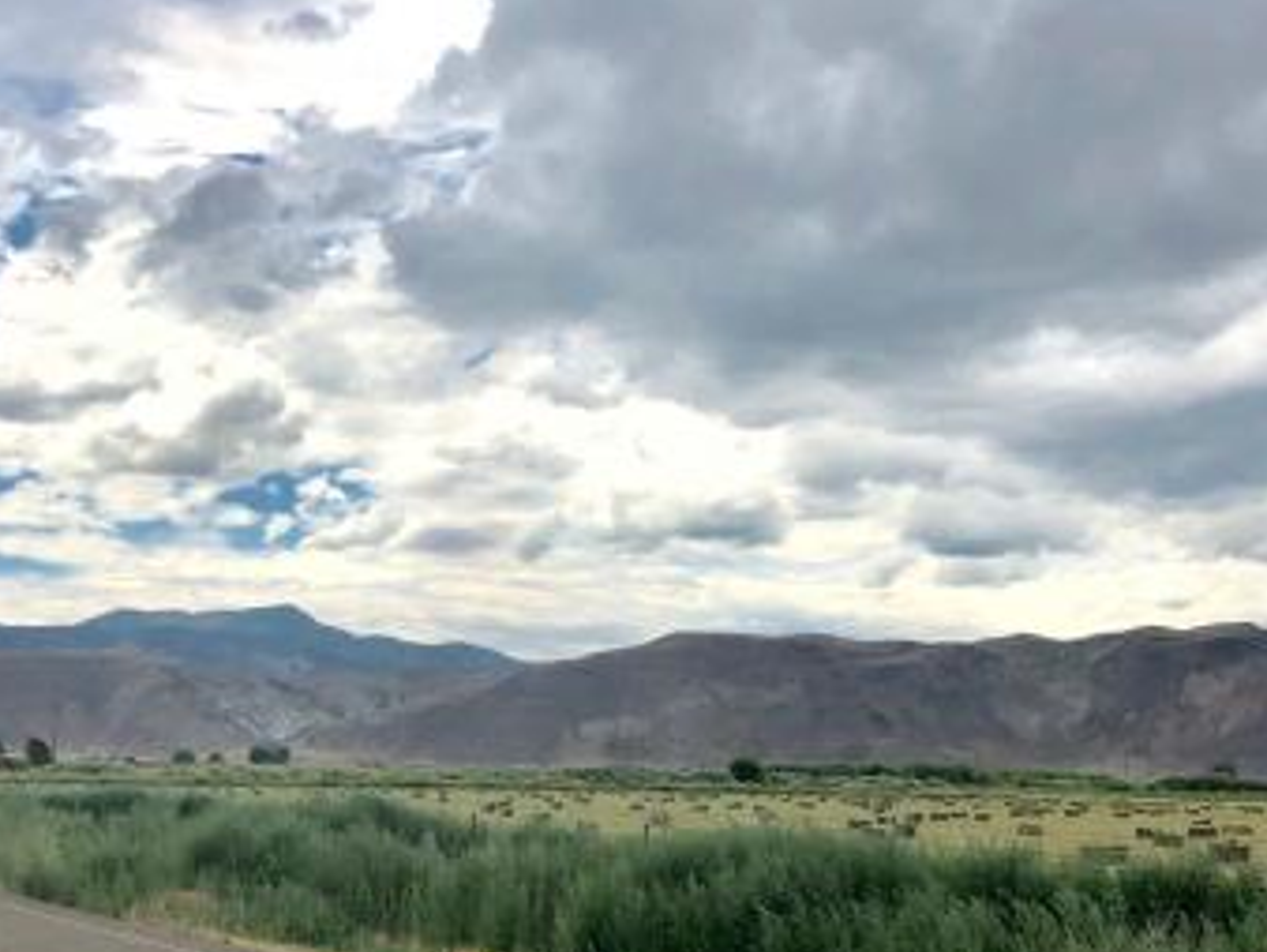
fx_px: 1941
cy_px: 528
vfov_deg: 27.5
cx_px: 615
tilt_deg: +7.1
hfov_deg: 36.1
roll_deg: +0.9
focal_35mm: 53
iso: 25
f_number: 1.8
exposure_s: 1/2825
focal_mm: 3.99
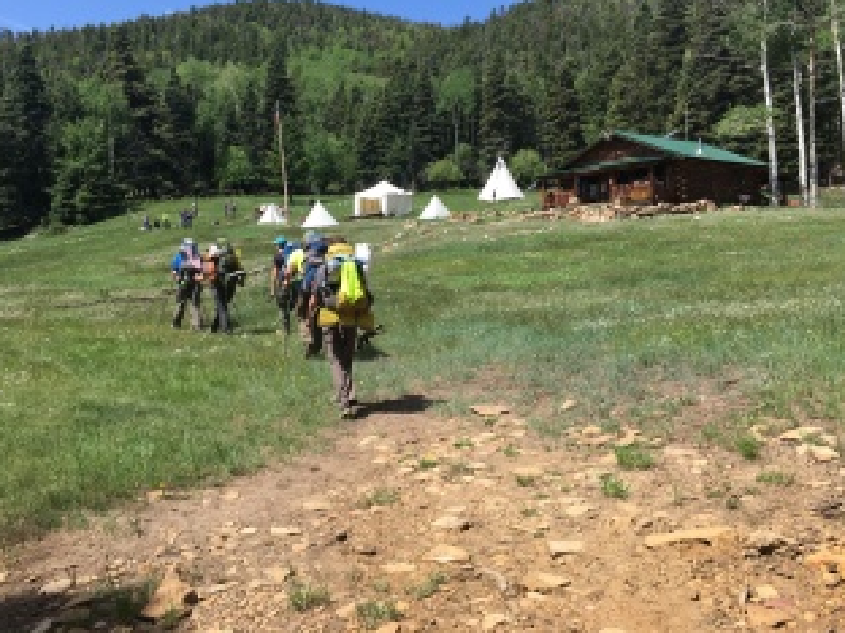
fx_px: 830
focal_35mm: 34
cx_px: 417
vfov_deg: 41.7
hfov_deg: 54.0
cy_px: 268
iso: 25
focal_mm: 4.15
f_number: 2.2
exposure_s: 1/855
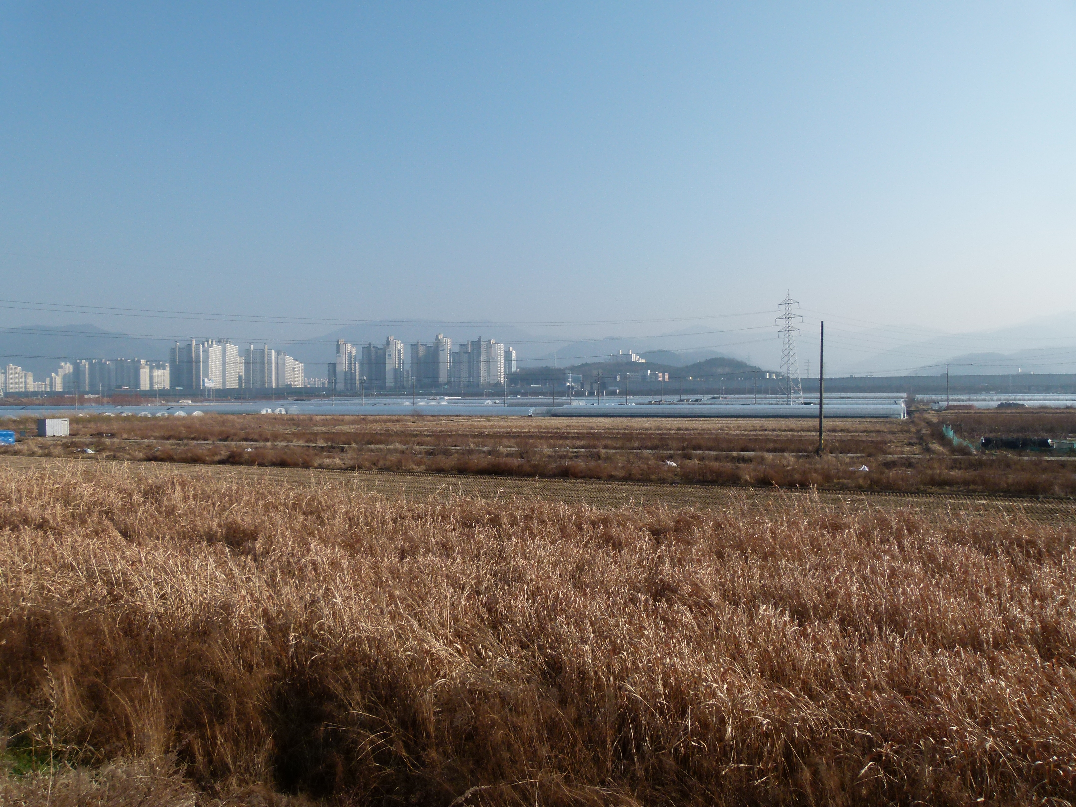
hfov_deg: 69.4
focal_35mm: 25
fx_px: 777
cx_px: 538
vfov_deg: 54.9
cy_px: 404
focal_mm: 4.5
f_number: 4
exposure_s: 1/1000
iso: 100
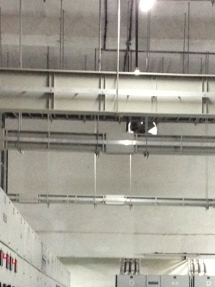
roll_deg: -1.1
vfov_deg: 17.1
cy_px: 272
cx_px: 148
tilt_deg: +3.3
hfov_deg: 13.1
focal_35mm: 113
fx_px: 936
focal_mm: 4.28
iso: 250
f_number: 2.4
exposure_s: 1/20
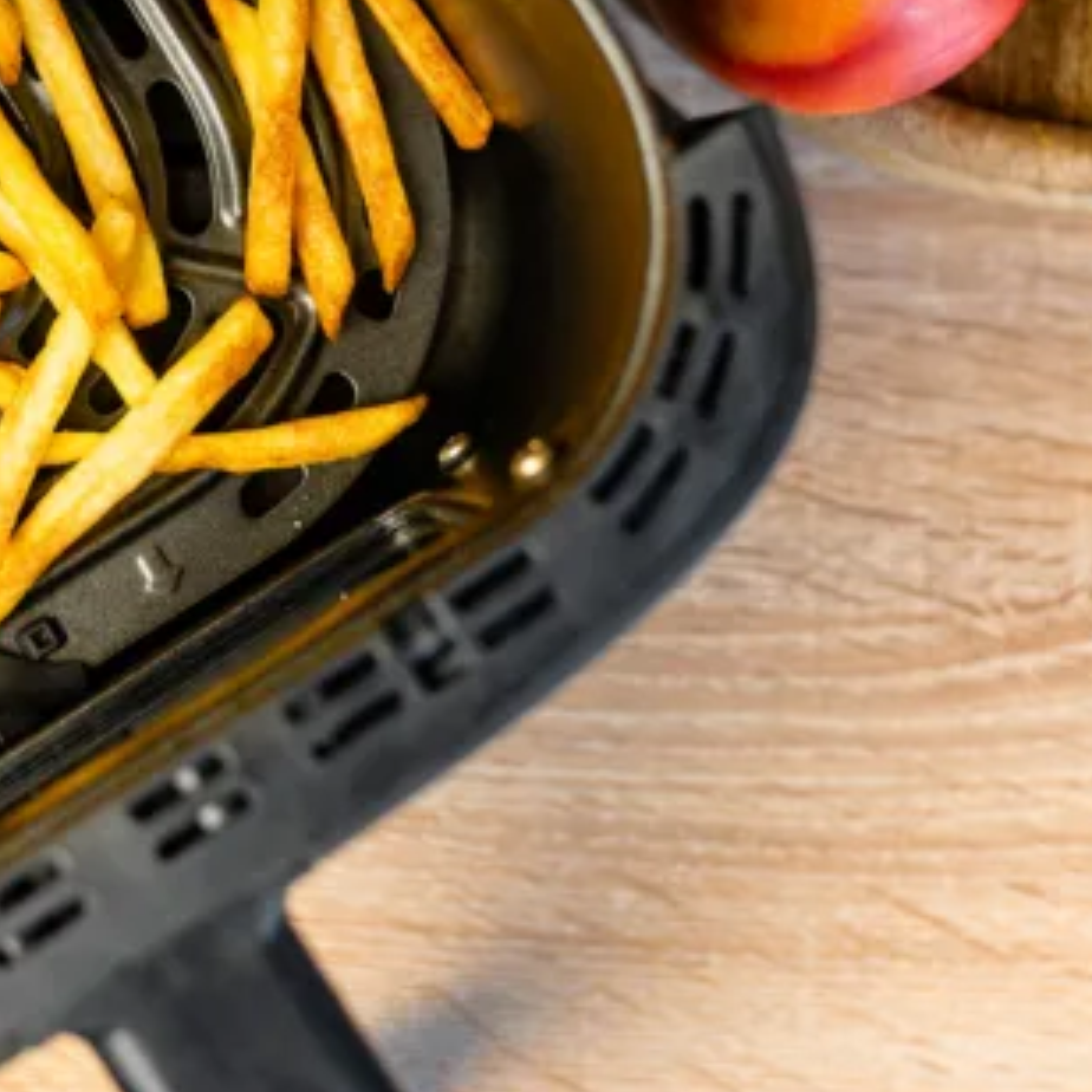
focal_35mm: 96
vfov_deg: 18.1
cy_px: 434
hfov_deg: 17.9
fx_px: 3426
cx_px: 167
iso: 500
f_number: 2.5
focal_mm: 50
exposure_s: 1/160
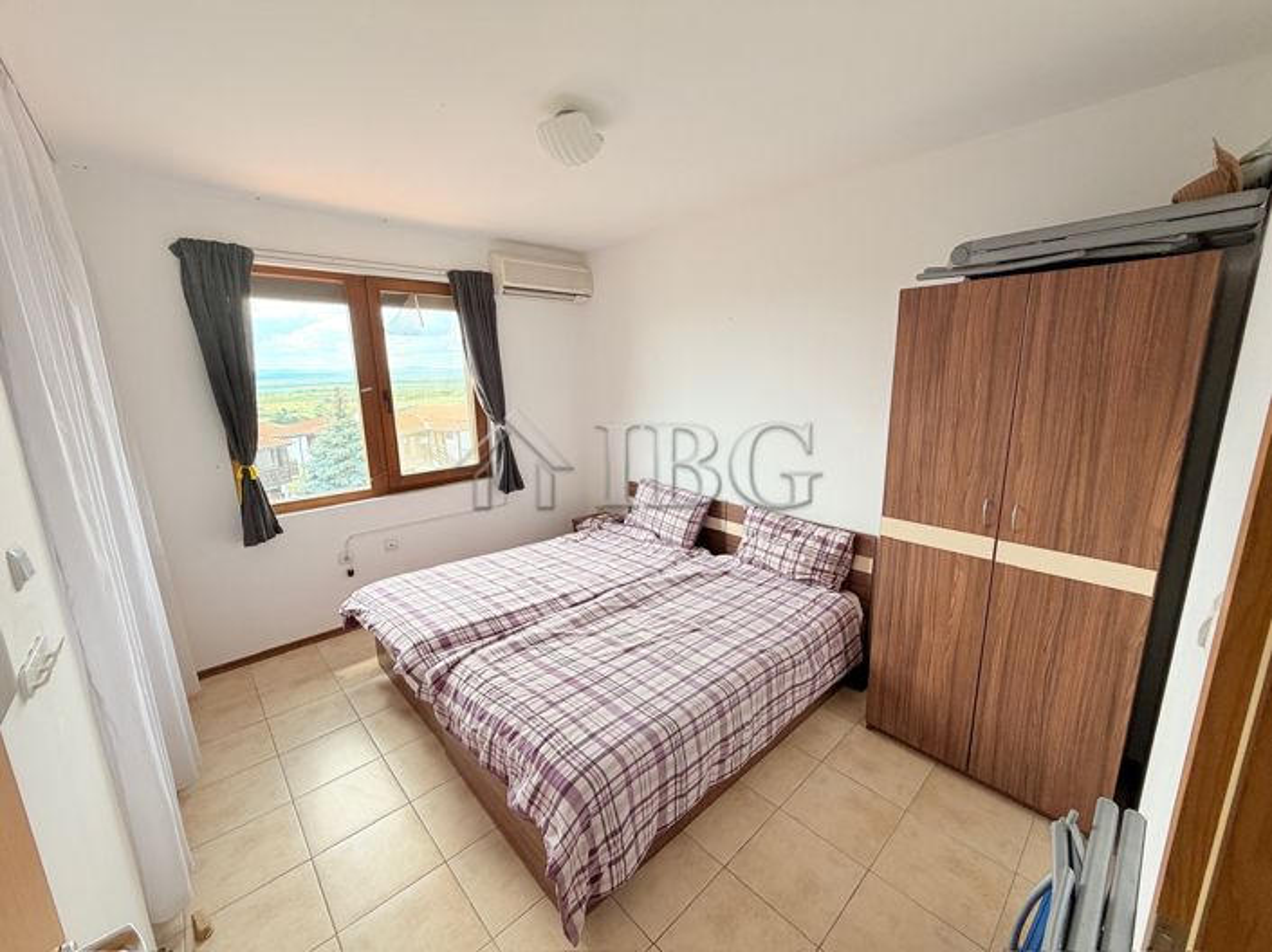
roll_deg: +1.7
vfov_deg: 85.6
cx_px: 636
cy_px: 476
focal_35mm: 14
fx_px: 514
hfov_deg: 102.1
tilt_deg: -12.7
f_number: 2.2
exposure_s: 1/121
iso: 100
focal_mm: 2.22
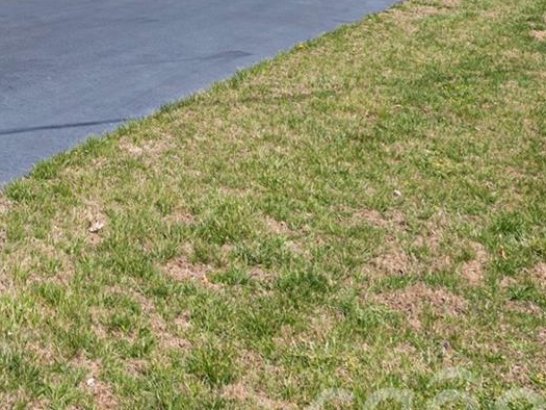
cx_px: -131
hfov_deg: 23.5
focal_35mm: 75
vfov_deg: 17.5
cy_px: -216
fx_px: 1183
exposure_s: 1/3200
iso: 320
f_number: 7.1
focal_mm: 20
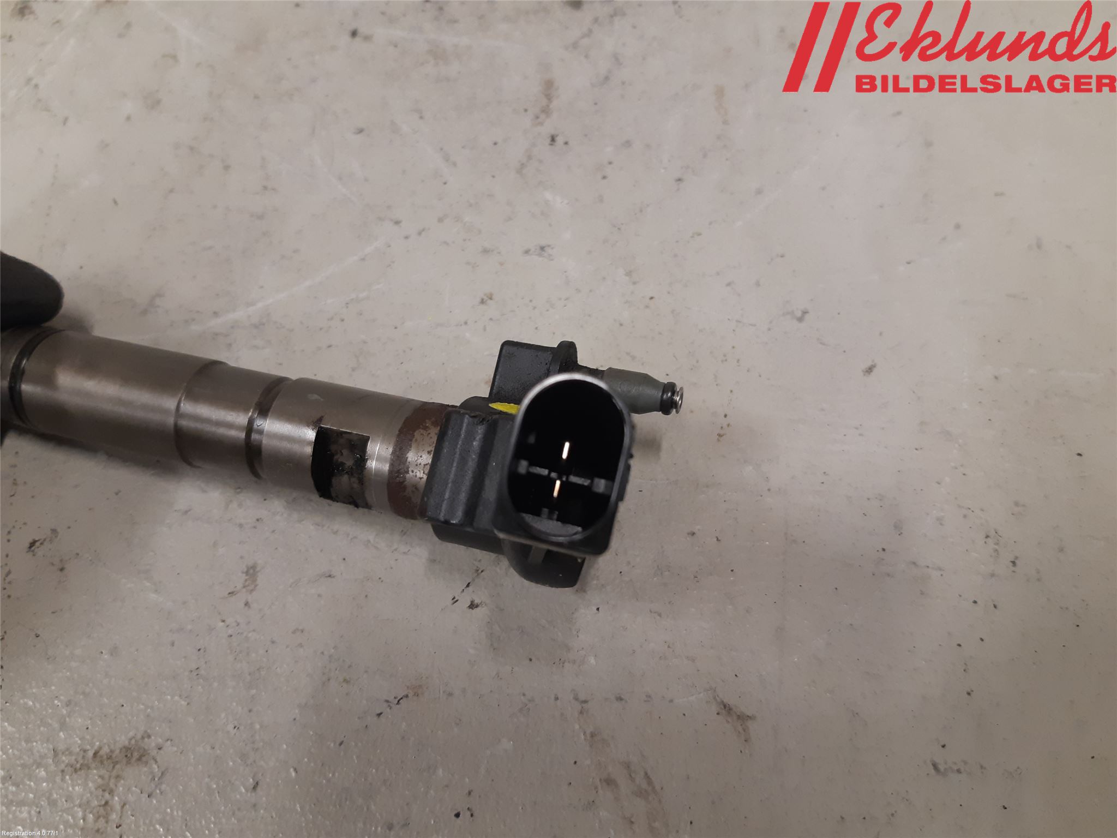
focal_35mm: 26
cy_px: 419
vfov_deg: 53.1
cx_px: 558
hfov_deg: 67.3
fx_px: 839
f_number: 1.7
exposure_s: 1/50
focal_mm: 3.93
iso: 160
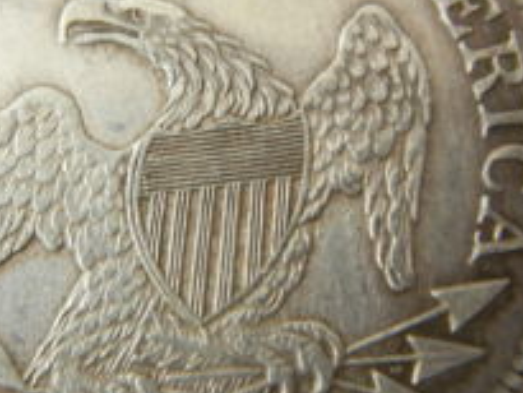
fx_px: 1104
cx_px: 130
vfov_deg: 20.2
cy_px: 180
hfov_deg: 26.3
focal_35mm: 73
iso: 400
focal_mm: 5.4
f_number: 3.5
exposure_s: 1/7
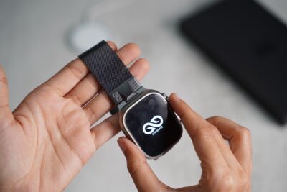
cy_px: 96
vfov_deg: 18.2
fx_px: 598
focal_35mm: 75
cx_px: 144
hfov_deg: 27.0
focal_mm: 75
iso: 640
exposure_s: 1/80
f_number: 4
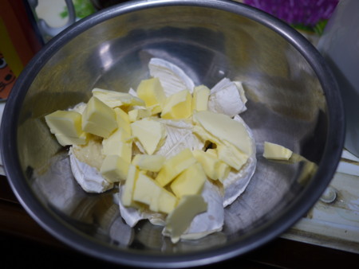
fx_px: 415
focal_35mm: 40
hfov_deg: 46.8
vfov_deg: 36.0
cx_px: 180
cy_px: 134
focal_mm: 20
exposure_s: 1/100
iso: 100
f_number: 1.7
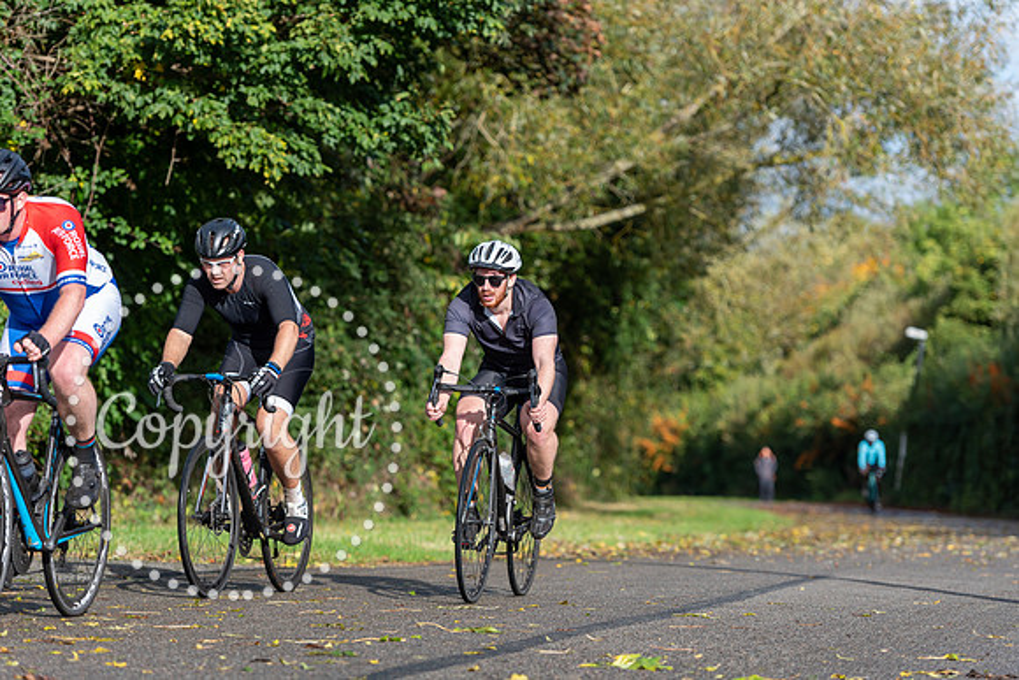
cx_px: 510
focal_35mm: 130
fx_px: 3680
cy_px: 340
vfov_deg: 10.6
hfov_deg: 15.8
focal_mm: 130
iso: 200
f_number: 3.5
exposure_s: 1/1250
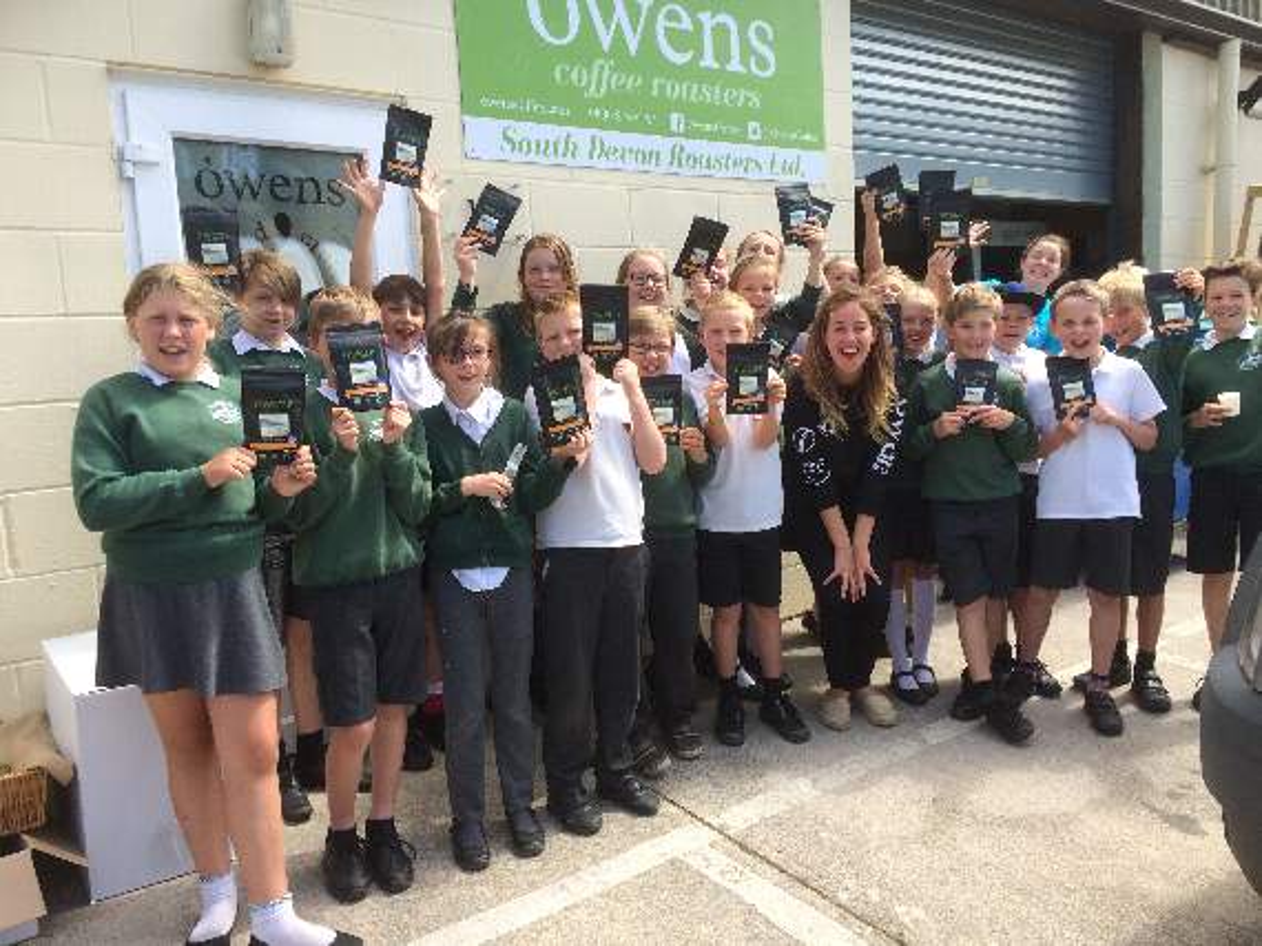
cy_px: 473
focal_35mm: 29
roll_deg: +2.5
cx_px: 631
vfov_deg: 48.2
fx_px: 1057
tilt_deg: -6.8
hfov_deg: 61.7
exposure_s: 1/912
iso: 32
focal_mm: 4.15
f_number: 2.2
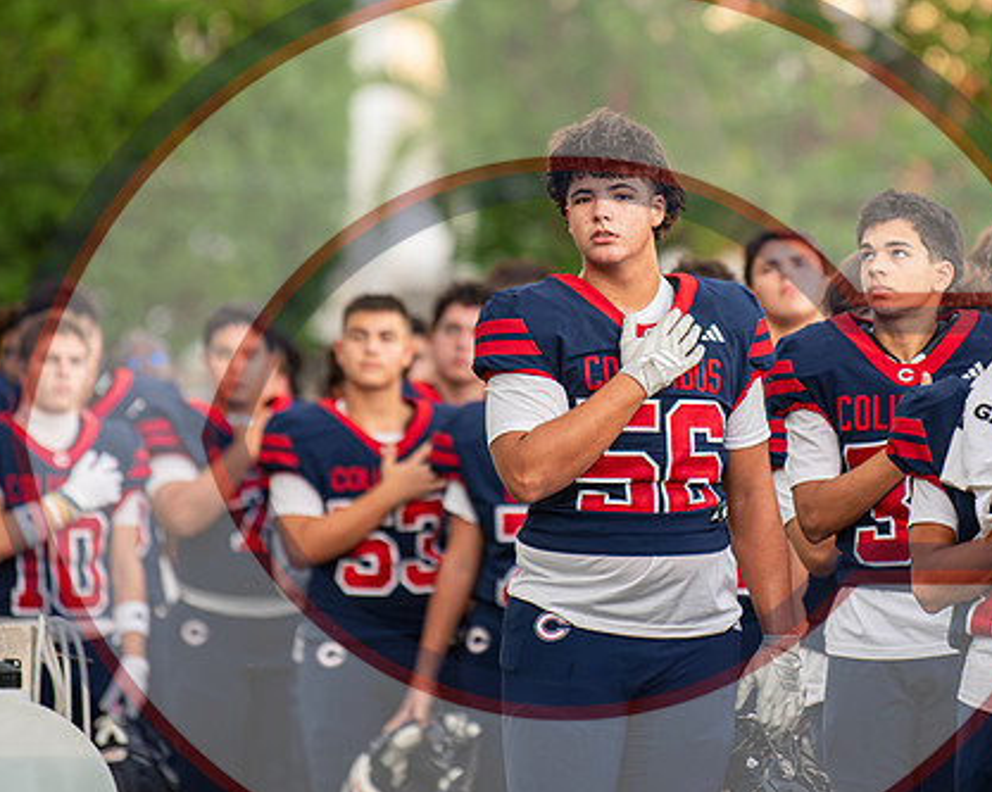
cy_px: 282
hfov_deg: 4.9
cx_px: 664
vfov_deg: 3.9
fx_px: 11530
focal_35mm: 393
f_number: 2.8
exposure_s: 1/1000
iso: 1400
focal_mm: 200
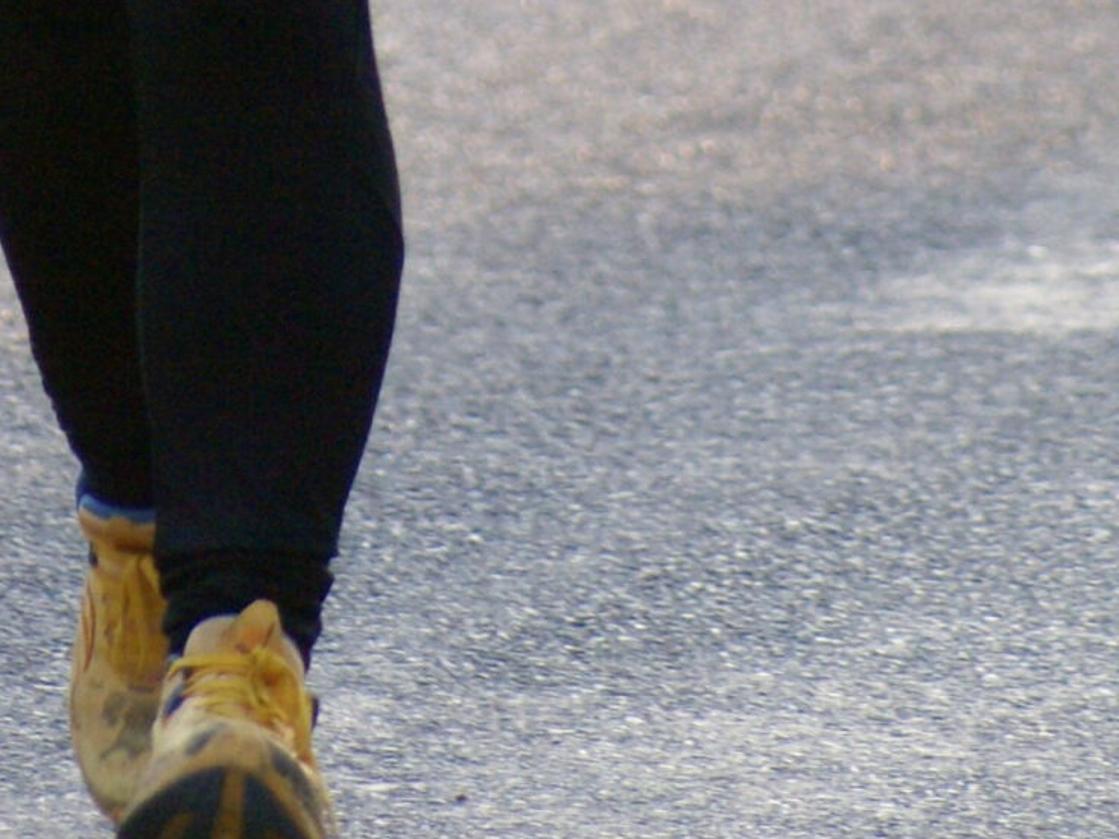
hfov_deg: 2.0
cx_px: 121
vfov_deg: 1.5
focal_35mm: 1004
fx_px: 32455
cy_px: -739
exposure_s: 1/320
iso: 800
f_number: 5.6
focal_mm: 200
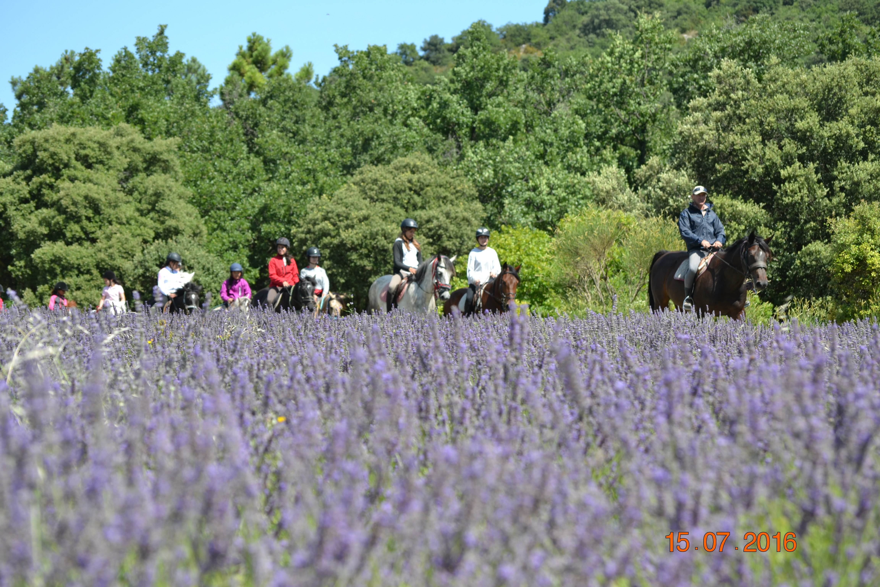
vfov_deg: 10.2
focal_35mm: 135
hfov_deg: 15.2
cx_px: 440
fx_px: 3300
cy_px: 294
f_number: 7.1
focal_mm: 90
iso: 100
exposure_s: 1/200
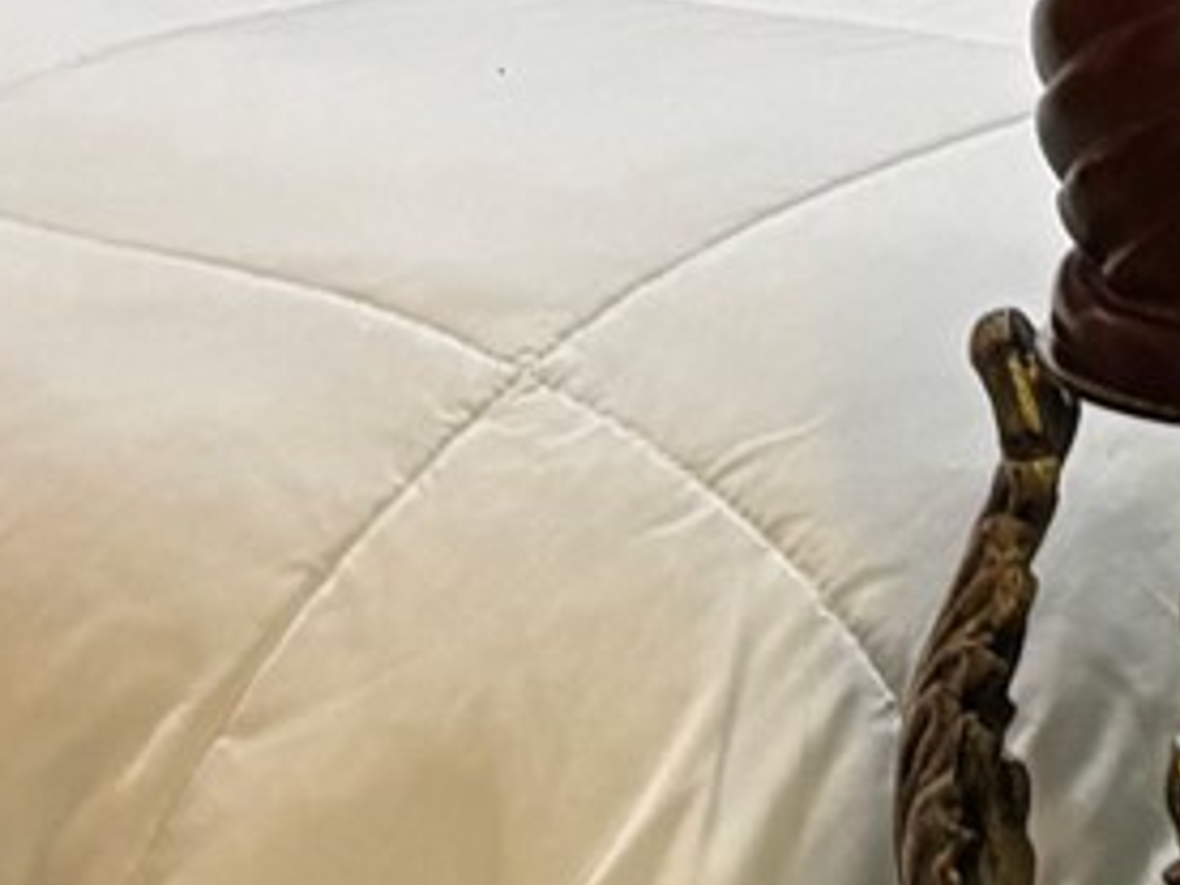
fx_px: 6579
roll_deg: -1.3
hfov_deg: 10.2
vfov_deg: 7.4
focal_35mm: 193
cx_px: 286
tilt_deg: -5.9
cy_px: -923
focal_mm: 5.96
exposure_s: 1/40
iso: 400
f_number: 1.6
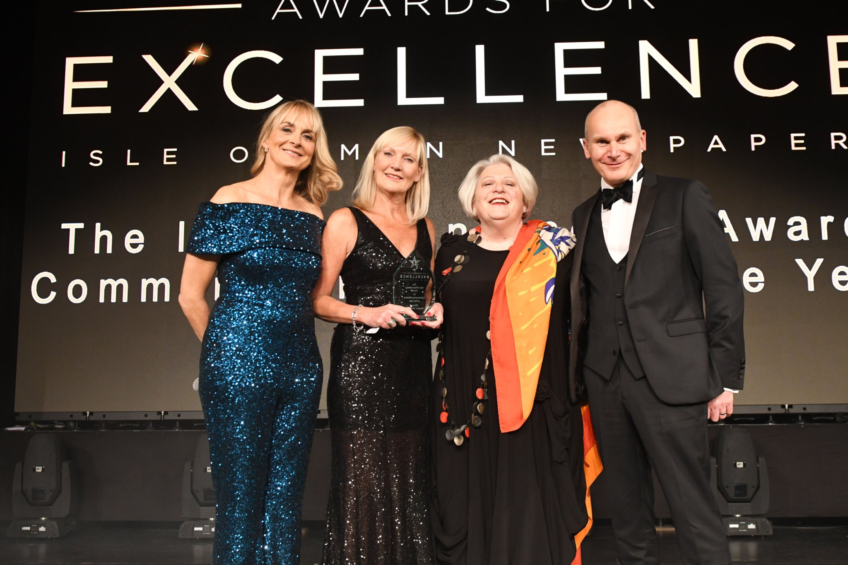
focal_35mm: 42
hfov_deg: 46.4
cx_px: 424
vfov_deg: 31.9
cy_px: 282
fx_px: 989
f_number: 4.5
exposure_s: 1/100
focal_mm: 28
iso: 2500
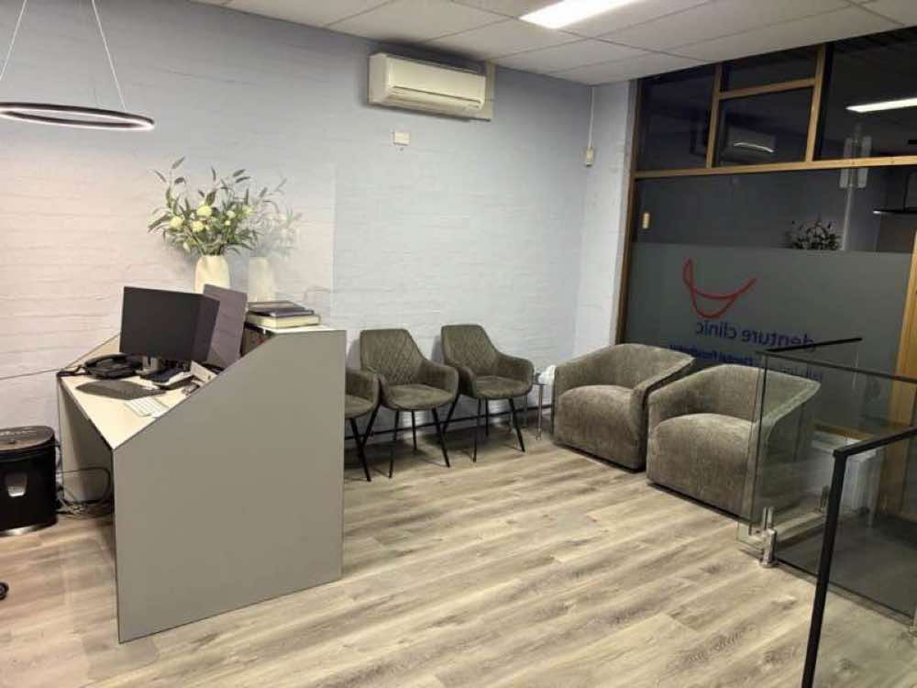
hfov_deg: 67.3
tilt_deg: -10.3
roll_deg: -2.0
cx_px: 458
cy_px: 344
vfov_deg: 53.1
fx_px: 689
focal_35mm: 26
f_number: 1.6
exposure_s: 1/50
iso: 125
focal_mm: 5.96
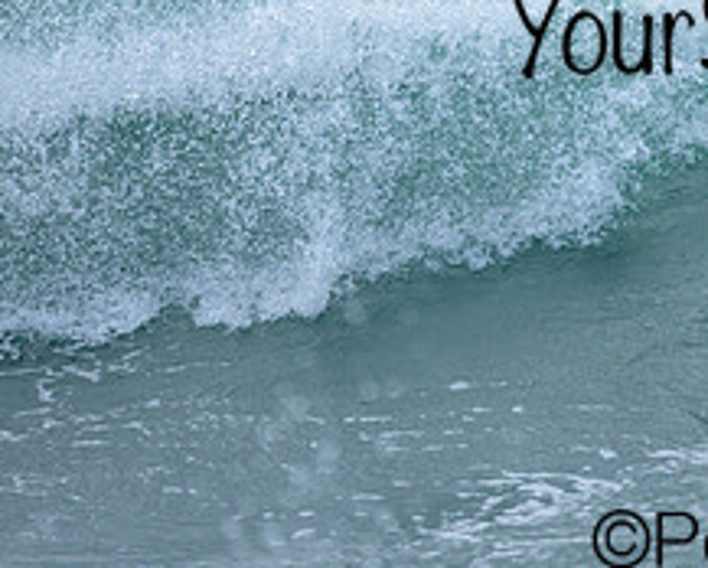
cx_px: 753
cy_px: -146
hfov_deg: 0.8
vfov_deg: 0.6
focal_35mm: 2479
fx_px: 51992
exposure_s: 1/2000
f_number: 6.3
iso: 320
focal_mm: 800
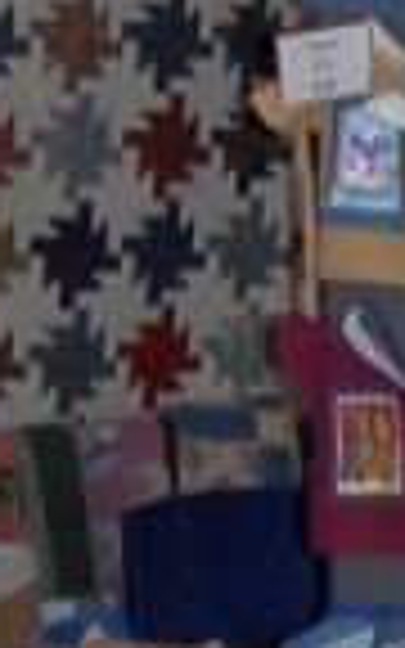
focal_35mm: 227
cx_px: 621
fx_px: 4009
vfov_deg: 9.2
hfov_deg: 5.7
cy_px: 576
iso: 100
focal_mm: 6.5
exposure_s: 1/60
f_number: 3.5
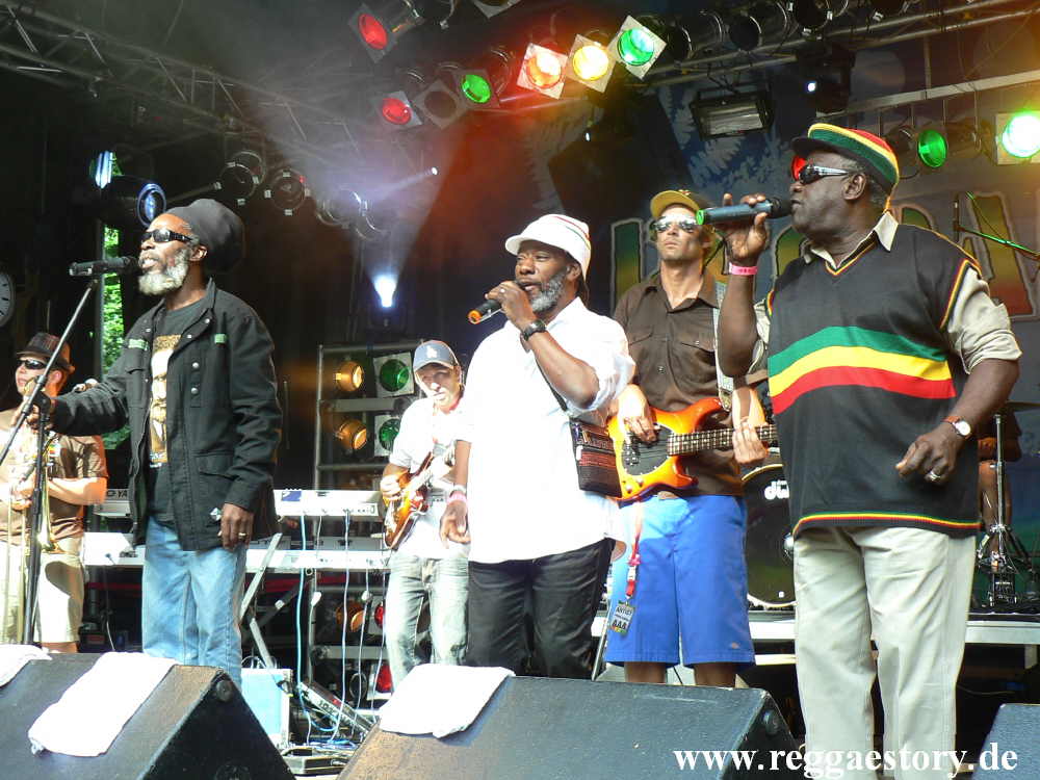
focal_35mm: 56
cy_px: 390
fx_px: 1682
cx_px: 520
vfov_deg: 26.1
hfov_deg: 34.3
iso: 64
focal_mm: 9.6
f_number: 3.2
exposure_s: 1/50
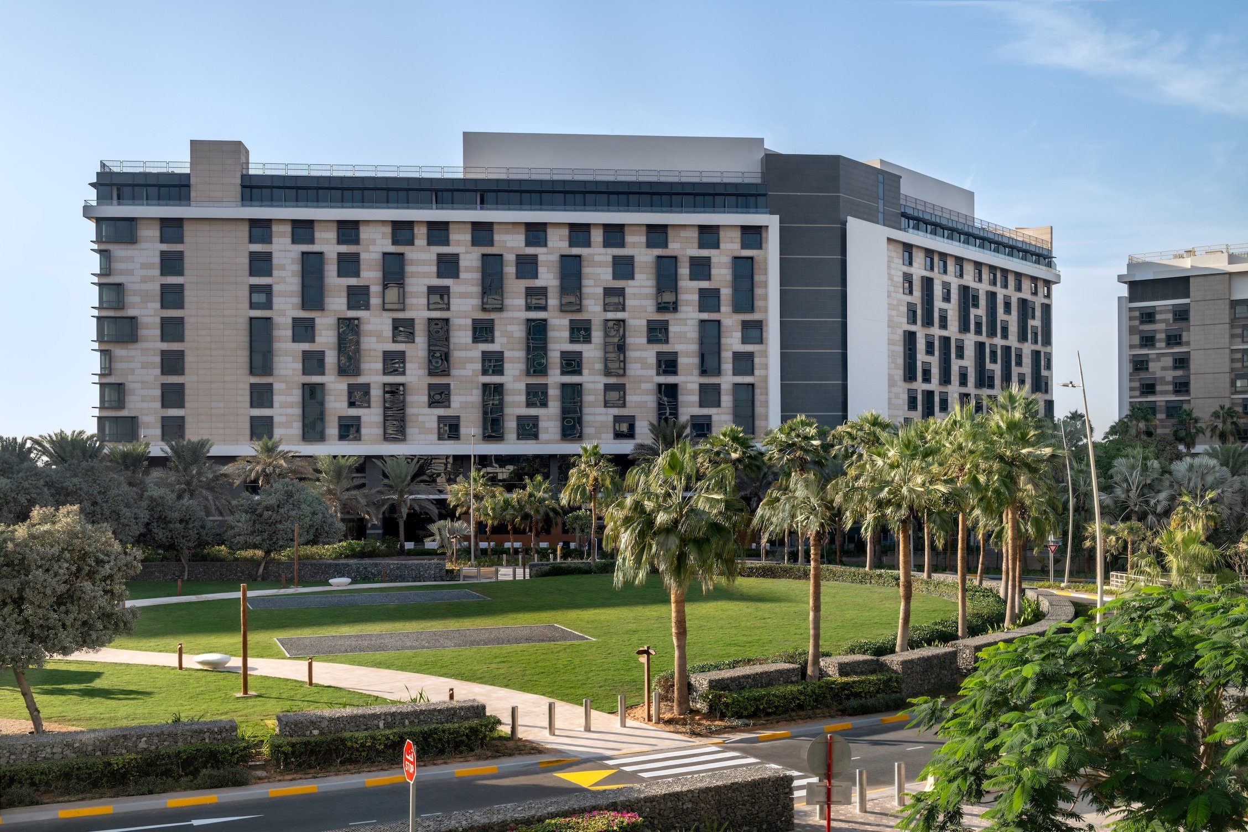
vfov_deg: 35.1
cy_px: 416
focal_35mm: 38
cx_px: 624
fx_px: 1317
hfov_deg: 50.7
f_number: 10
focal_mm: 38
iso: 64
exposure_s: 1/25
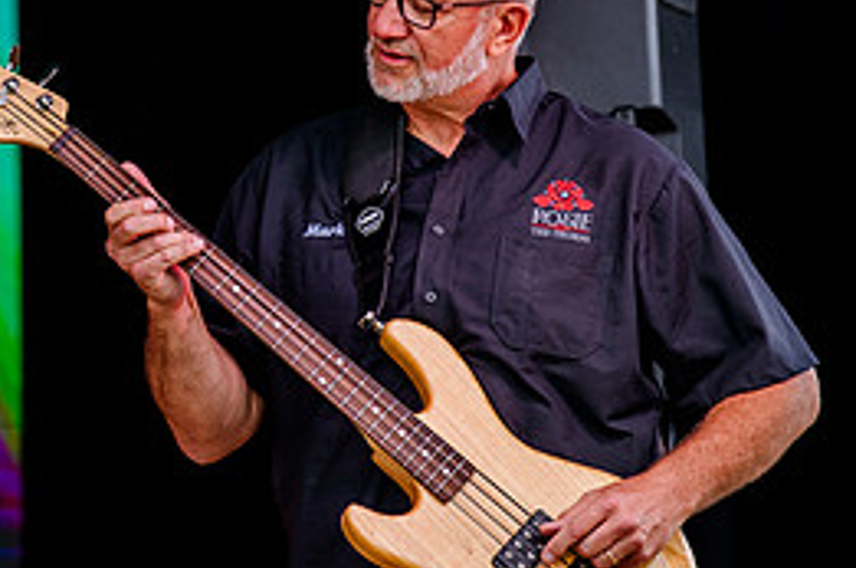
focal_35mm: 477
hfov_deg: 4.3
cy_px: 47
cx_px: 133
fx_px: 11321
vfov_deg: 2.9
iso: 320
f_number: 2.8
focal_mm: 185
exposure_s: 1/500
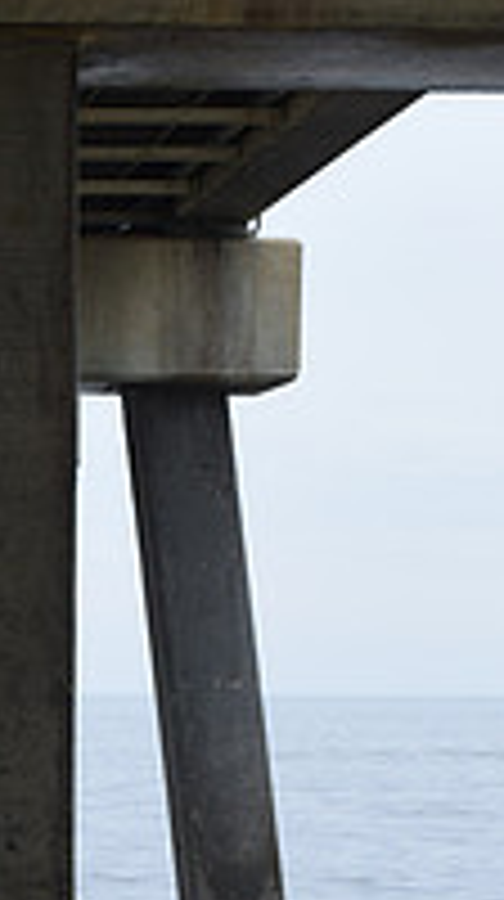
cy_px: 1004
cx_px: -326
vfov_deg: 15.3
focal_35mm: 137
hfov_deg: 8.6
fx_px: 3266
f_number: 8
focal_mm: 30
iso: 250
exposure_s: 1/250
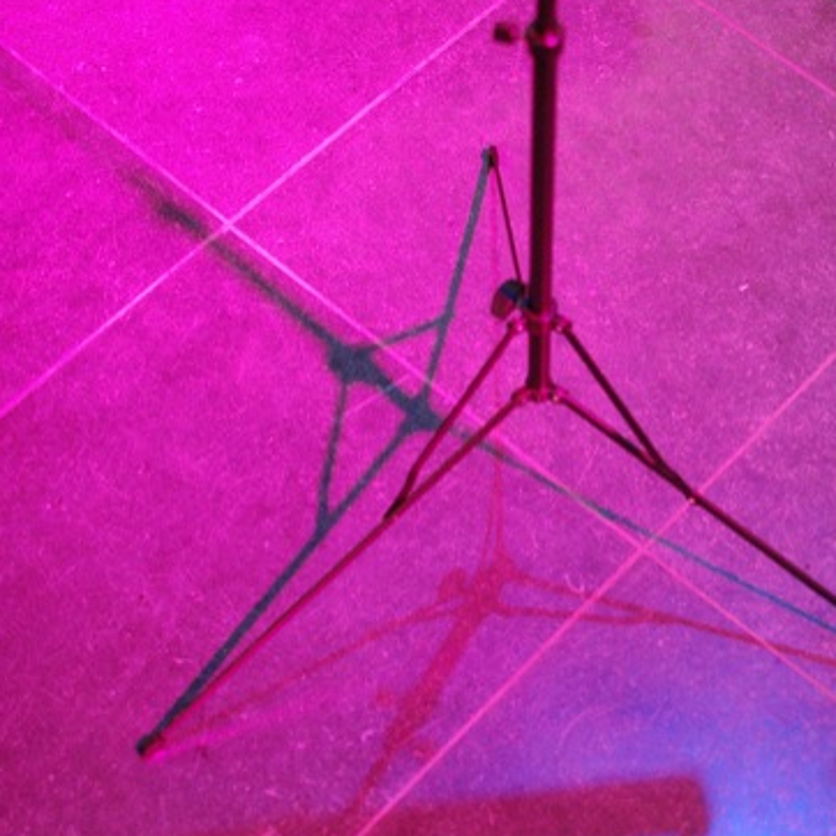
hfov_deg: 21.6
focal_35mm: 79
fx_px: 2152
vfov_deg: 22.0
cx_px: 727
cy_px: 465
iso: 1600
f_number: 2.8
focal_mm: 35
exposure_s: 1/30
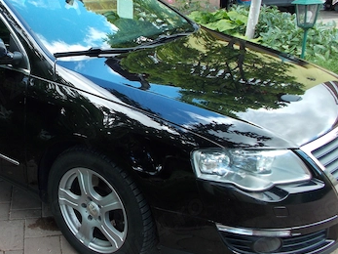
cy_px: 106
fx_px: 439
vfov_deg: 32.1
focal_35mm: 45
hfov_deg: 40.5
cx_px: 72
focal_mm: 4.6
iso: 80
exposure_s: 1/80
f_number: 3.2
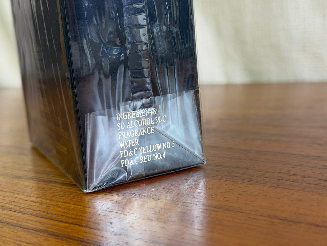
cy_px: 123
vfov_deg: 30.3
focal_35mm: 48
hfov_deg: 39.7
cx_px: 164
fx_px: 453
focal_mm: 6.76
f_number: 1.78
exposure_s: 1/60
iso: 64
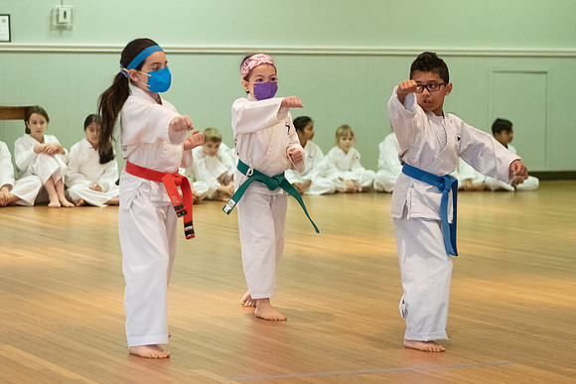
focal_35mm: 127
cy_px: 180
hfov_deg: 16.1
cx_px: 207
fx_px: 2030
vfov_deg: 10.8
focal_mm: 50
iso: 3200
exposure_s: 1/500
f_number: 2
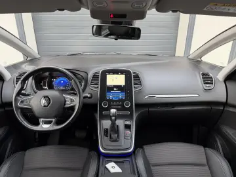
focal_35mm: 24
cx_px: 118
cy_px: 88
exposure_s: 1/105
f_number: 1.78
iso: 200
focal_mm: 6.76
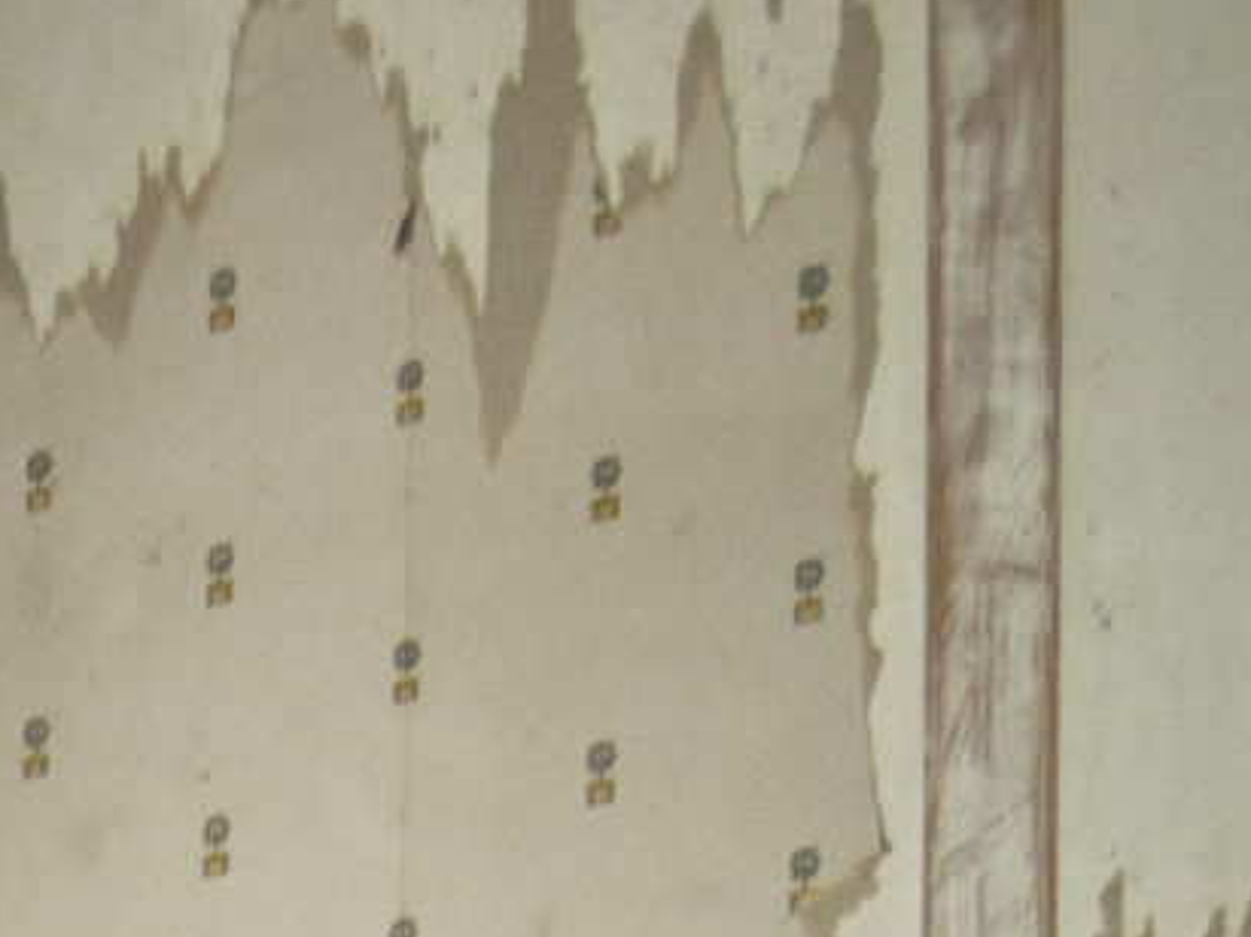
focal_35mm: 152
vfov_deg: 8.0
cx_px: -788
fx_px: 5492
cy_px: 3076
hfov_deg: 12.2
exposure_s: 1/30
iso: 400
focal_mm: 20
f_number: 3.8
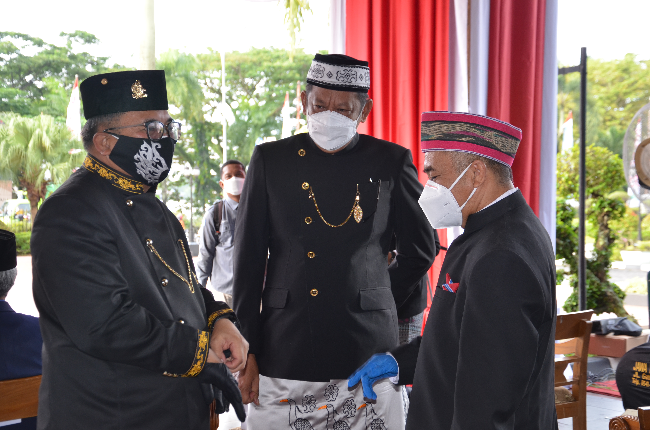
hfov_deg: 33.5
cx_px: 325
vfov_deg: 22.5
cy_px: 215
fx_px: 1081
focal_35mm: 60
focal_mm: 40
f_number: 4.5
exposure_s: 1/100
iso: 400
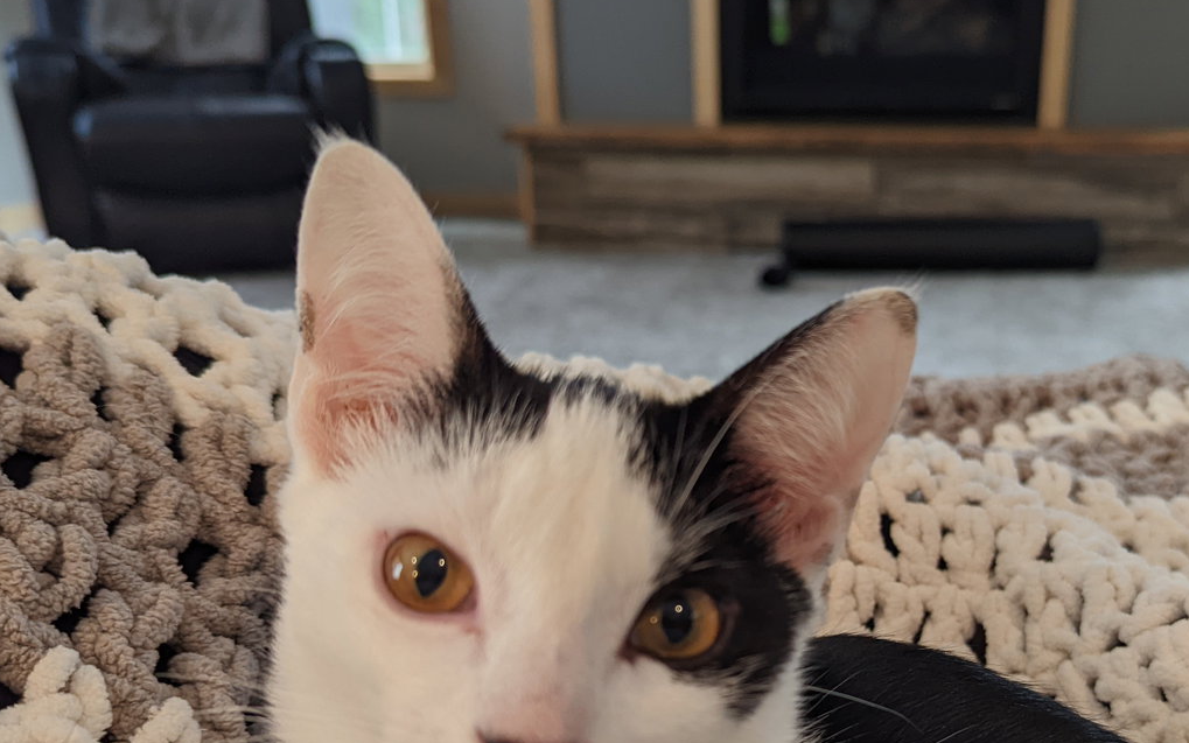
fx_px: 1296
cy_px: 612
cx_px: 803
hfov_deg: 48.4
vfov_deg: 31.1
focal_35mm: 40
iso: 349
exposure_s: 1/120
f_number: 1.85
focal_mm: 6.81
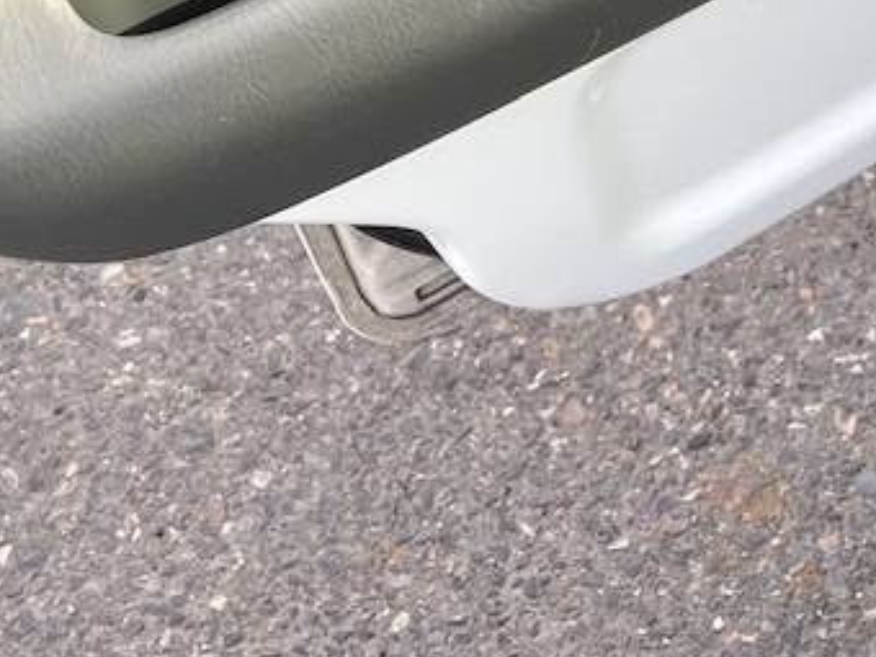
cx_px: 1010
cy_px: -538
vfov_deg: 13.9
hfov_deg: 19.8
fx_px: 2379
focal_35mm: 94
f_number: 1.6
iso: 32
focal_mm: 5.1
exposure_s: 1/221
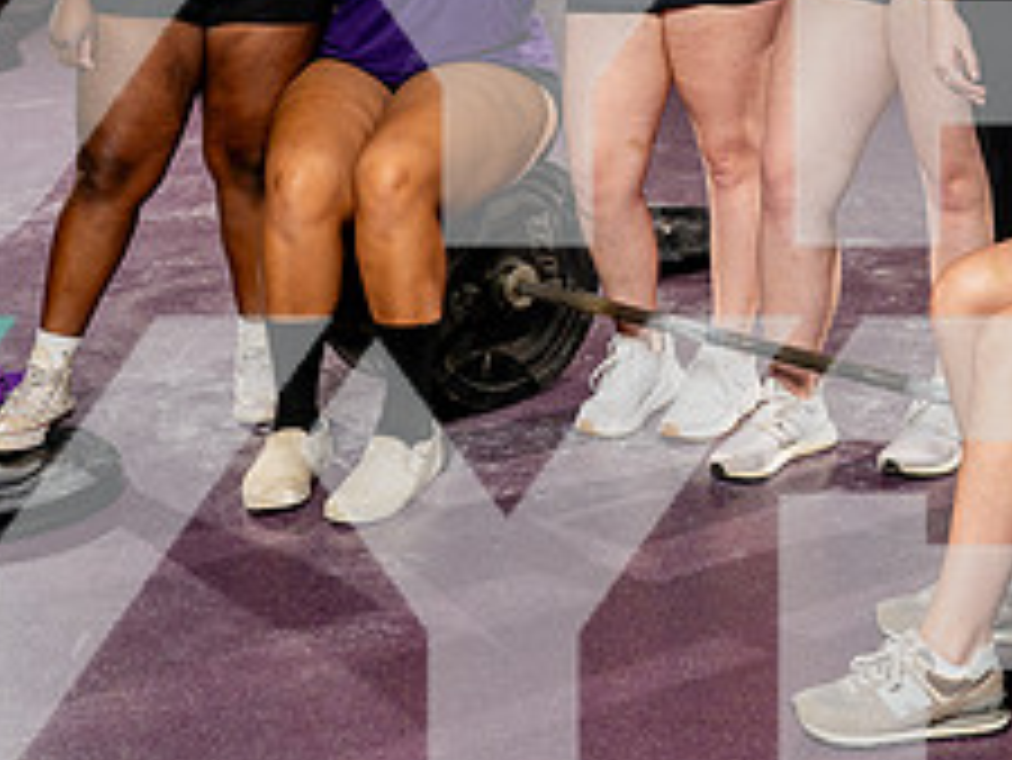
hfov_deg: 23.5
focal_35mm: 82
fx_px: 2399
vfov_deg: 17.6
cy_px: 11
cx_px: 787
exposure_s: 1/250
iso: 100
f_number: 8
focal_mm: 31
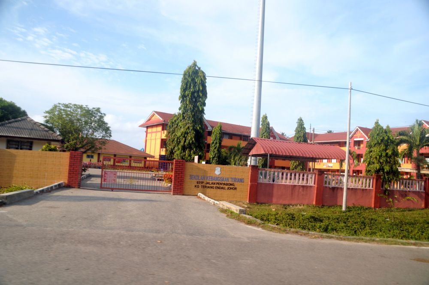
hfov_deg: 67.4
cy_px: 142
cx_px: 214
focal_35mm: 27
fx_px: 321
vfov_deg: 47.8
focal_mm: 18
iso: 500
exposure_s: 1/640
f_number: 6.3
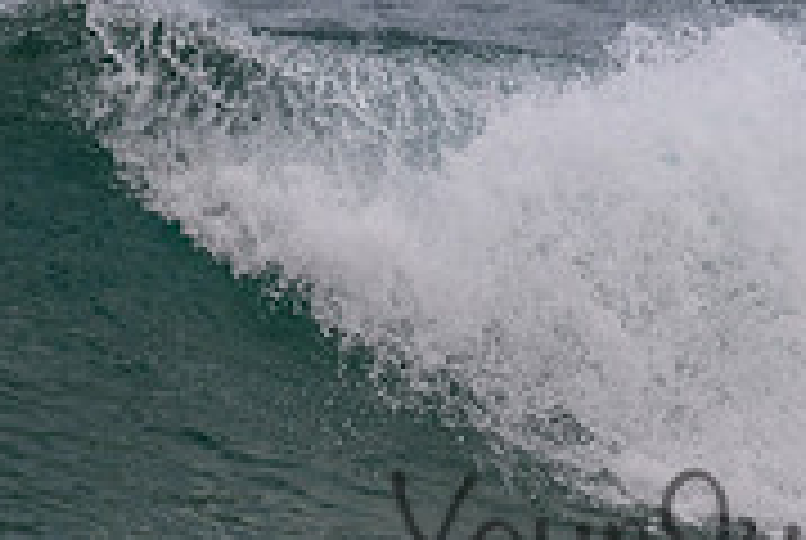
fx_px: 40591
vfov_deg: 0.8
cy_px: 502
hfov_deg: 1.1
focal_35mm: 1810
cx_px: 856
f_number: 11
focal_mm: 560
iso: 800
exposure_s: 1/2000
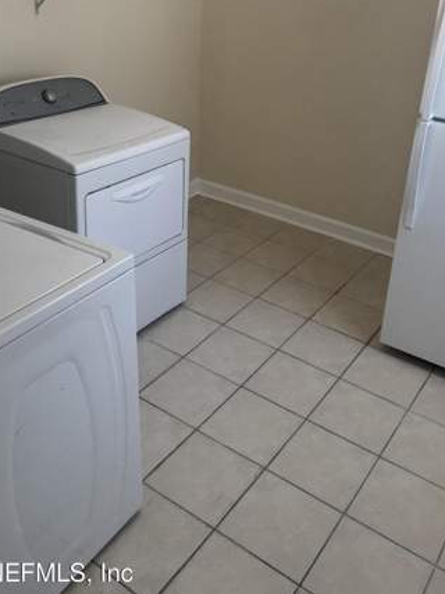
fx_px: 617
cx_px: 236
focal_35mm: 36
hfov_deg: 39.6
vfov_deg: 49.8
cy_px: 168
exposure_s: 1/120
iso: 64
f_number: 1.78
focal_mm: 6.76
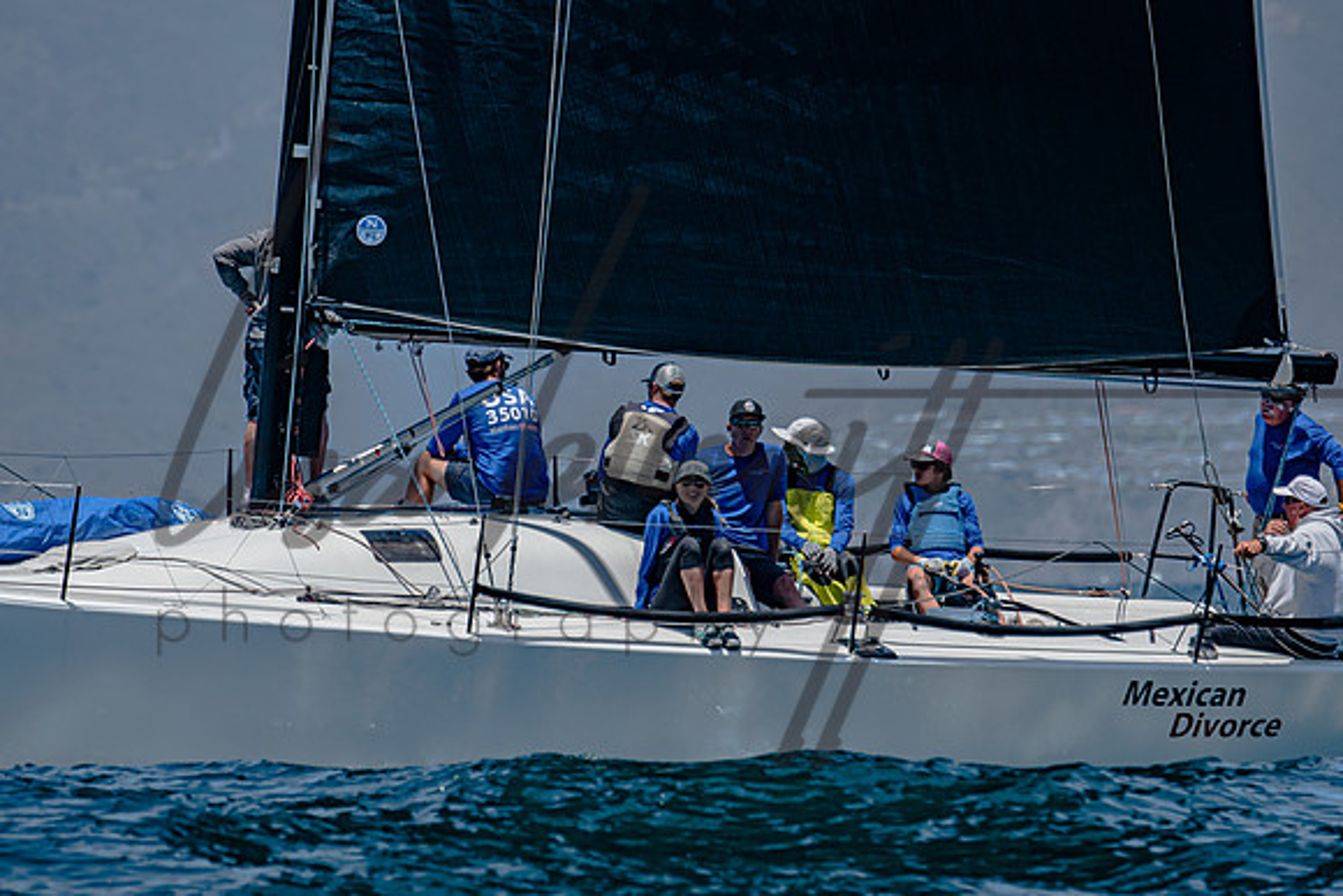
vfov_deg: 2.6
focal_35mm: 525
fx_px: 19589
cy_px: 448
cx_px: 672
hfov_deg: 3.9
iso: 200
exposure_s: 1/1600
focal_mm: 350
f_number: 5.6
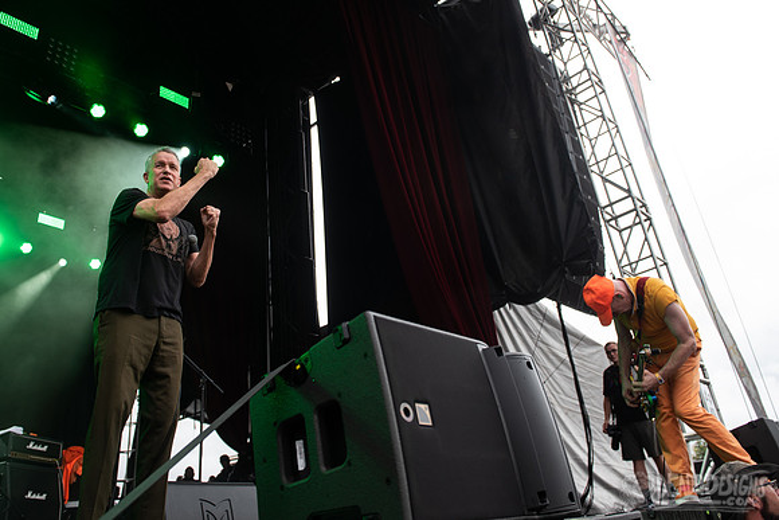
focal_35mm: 28
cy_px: 215
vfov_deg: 46.0
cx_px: 364
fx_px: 609
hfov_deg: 65.1
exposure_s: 1/160
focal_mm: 24
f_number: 4
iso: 200
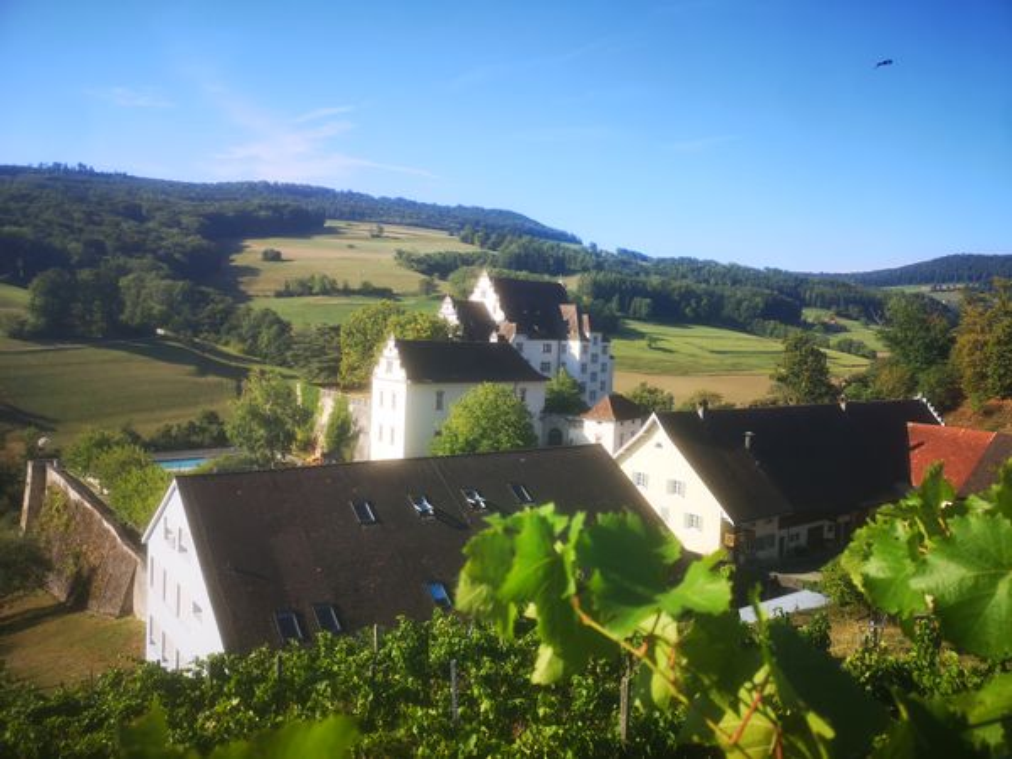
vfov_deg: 51.4
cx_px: 506
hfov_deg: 65.3
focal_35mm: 27
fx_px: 789
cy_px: 380
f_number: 1.8
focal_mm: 5.58
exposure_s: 1/1126
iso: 50
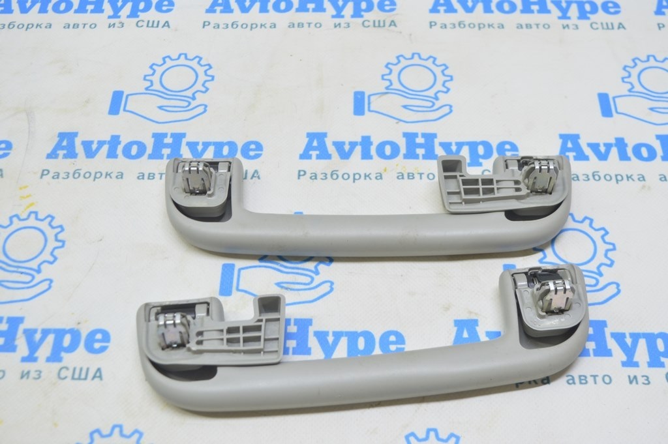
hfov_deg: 42.4
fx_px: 862
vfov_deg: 28.9
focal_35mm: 46
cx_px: 334
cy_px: 222
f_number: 5.6
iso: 400
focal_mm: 31
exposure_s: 1/20
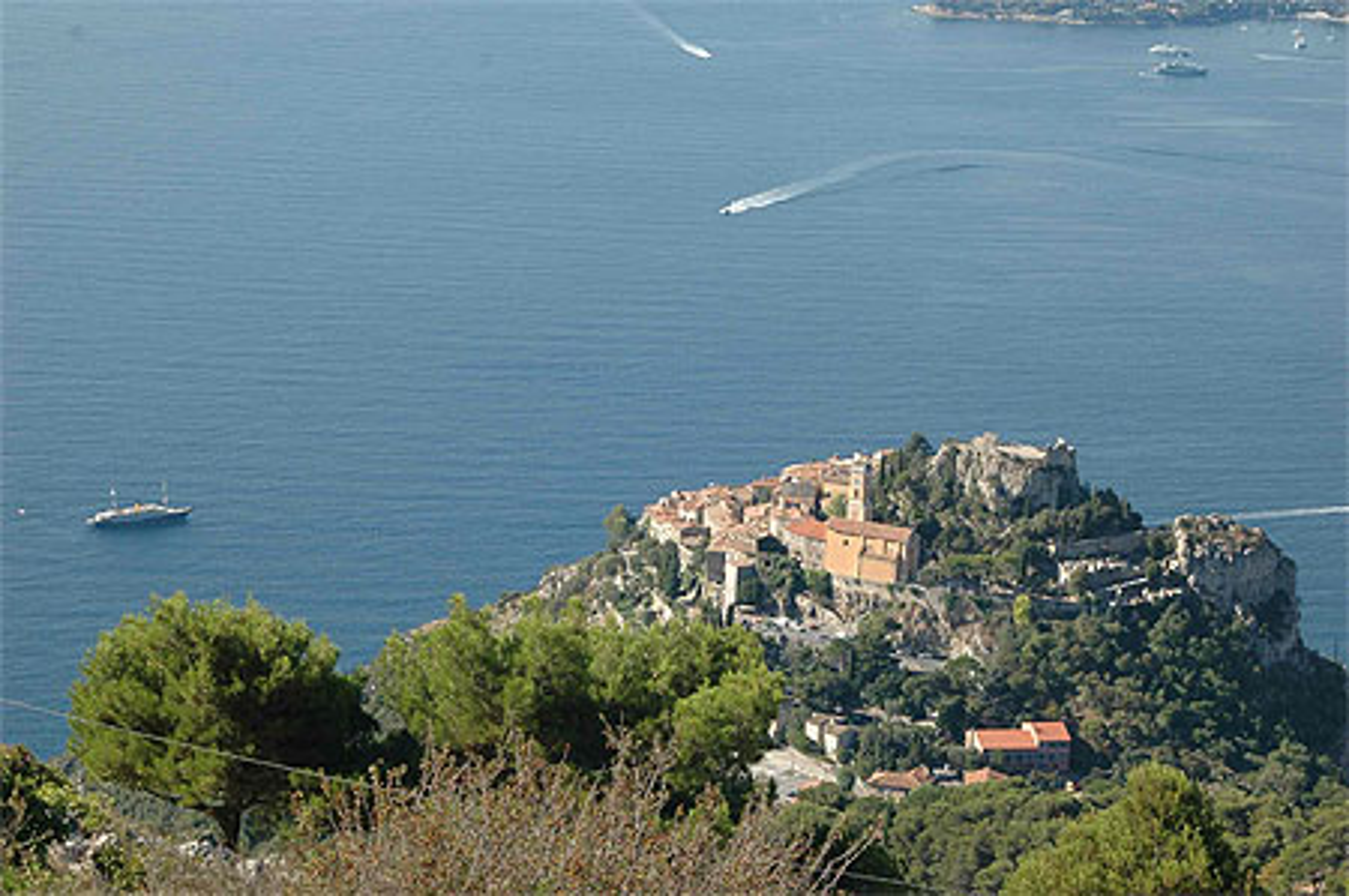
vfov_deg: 13.0
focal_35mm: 105
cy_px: 448
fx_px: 3930
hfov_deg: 19.5
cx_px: 674
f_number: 9
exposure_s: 1/250
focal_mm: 70
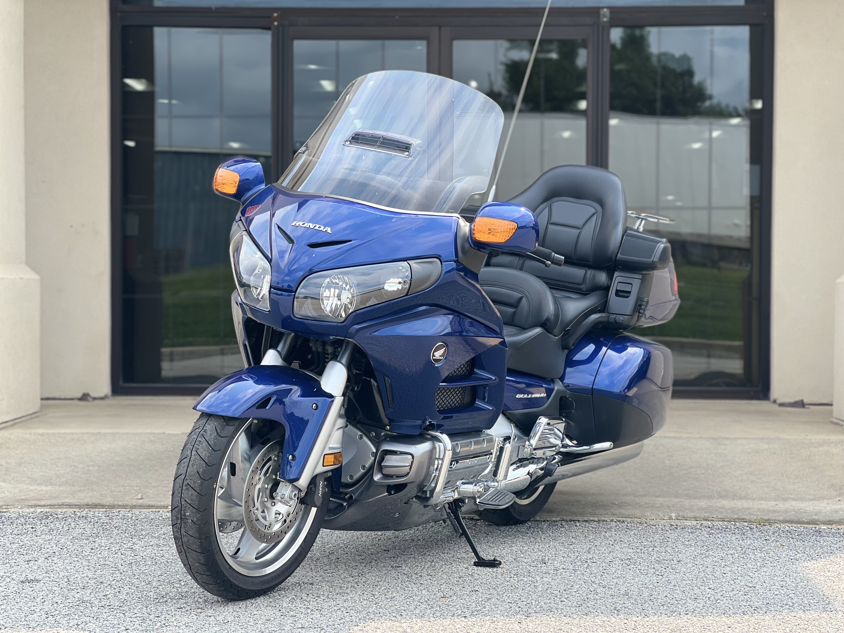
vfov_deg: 19.1
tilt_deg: -0.8
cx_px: 422
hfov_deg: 25.3
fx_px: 1877
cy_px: 316
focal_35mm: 77
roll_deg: -0.5
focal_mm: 9
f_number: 2.8
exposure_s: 1/191
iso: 25
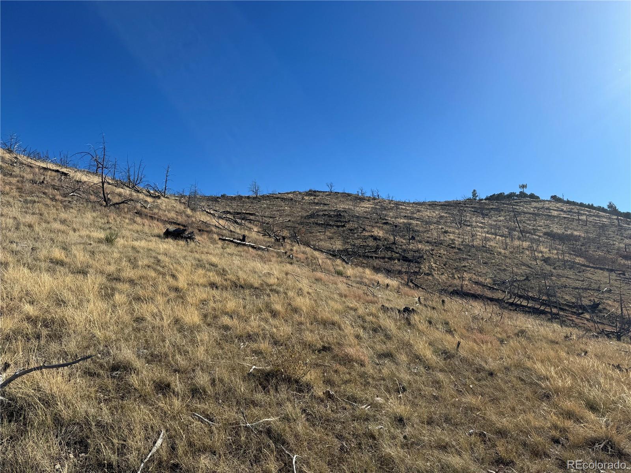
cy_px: 236
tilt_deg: +9.7
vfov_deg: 56.8
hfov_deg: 71.6
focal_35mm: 24
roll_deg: +0.7
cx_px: 316
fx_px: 437
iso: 80
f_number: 1.78
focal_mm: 6.76
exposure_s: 1/4608
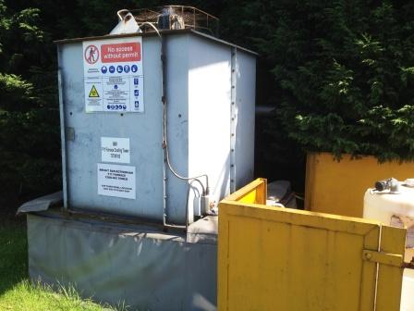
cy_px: 156
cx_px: 207
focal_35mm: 35
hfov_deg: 52.6
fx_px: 419
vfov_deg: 40.7
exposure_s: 1/620
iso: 50
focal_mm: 4.28
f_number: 2.4
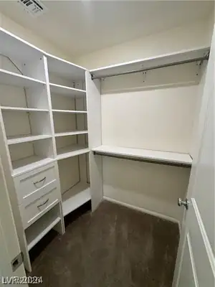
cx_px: 108
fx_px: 116
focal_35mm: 14
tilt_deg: -11.9
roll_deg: +0.2
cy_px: 144
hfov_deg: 85.7
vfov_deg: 102.1
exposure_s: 1/120
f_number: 2.2
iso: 320
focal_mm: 2.22
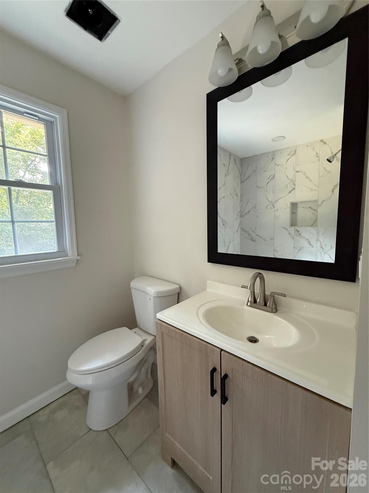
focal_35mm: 14
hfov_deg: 85.7
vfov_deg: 102.1
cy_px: 246
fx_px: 199
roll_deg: +1.4
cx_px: 184
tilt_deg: -6.0
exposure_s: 1/60
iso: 640
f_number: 2.2
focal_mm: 2.22
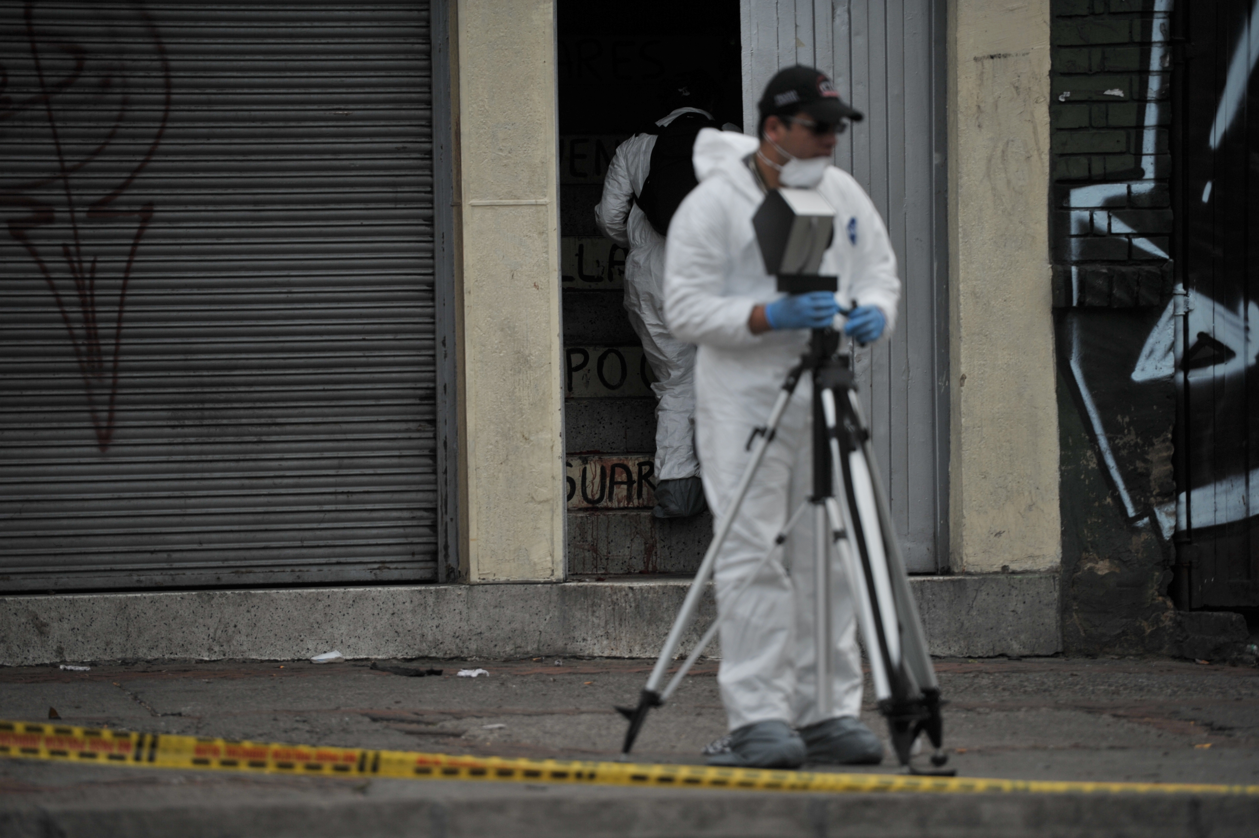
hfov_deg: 10.3
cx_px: 630
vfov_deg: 6.9
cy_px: 419
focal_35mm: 200
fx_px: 6990
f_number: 2.8
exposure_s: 1/6400
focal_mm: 200
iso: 200
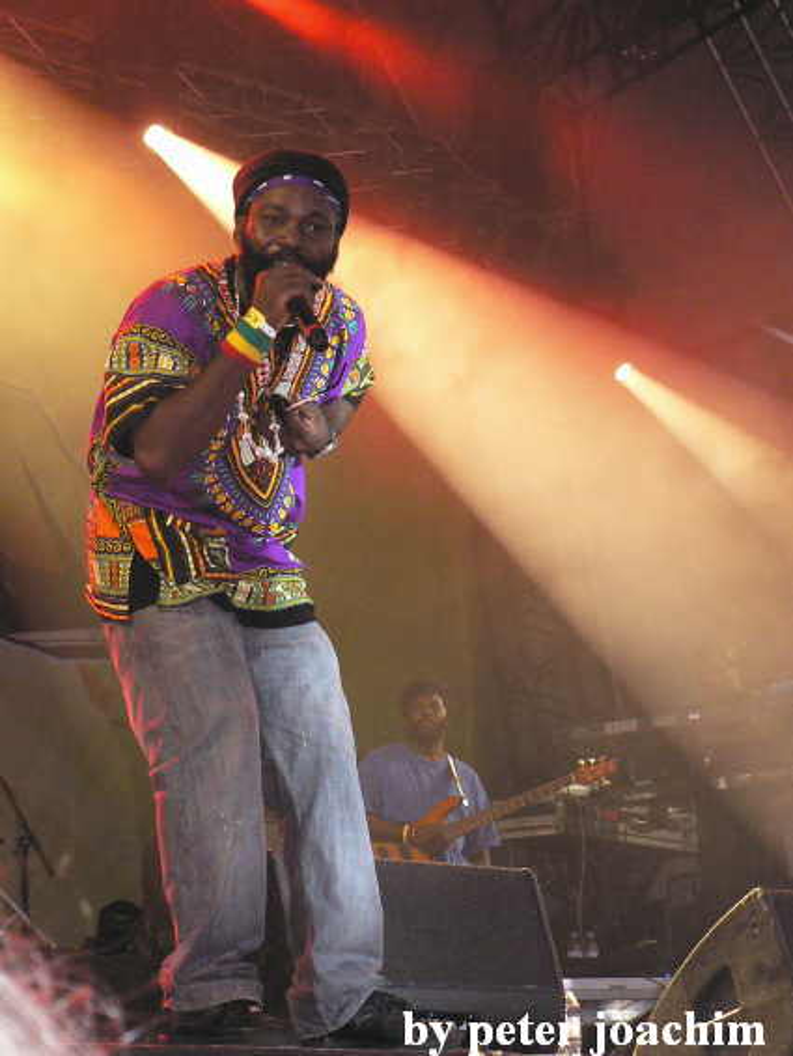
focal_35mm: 68
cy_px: 528
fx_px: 2075
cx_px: 396
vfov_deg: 28.5
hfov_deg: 21.6
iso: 400
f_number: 3.2
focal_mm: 11.6
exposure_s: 1/60
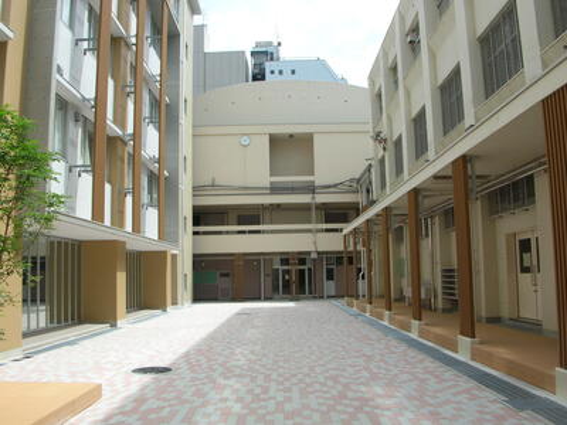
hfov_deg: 52.6
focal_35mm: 35
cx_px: 284
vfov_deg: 40.7
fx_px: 573
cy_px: 212
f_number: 5.6
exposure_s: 1/240
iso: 50
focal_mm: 5.8
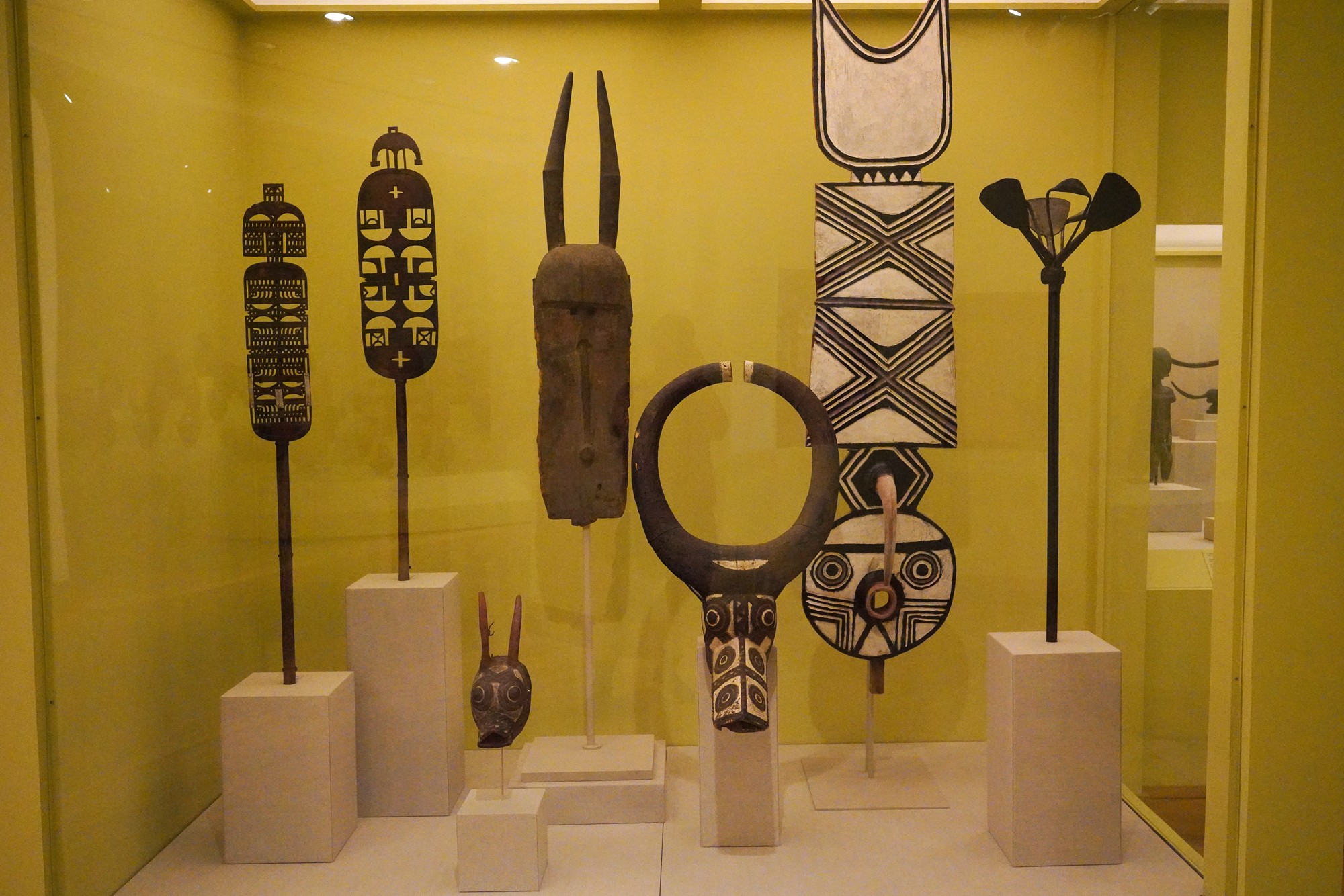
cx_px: 672
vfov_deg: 40.0
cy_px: 448
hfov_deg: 57.2
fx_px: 1232
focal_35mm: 33
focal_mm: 33
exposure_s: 1/100
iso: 12800
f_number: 5.6
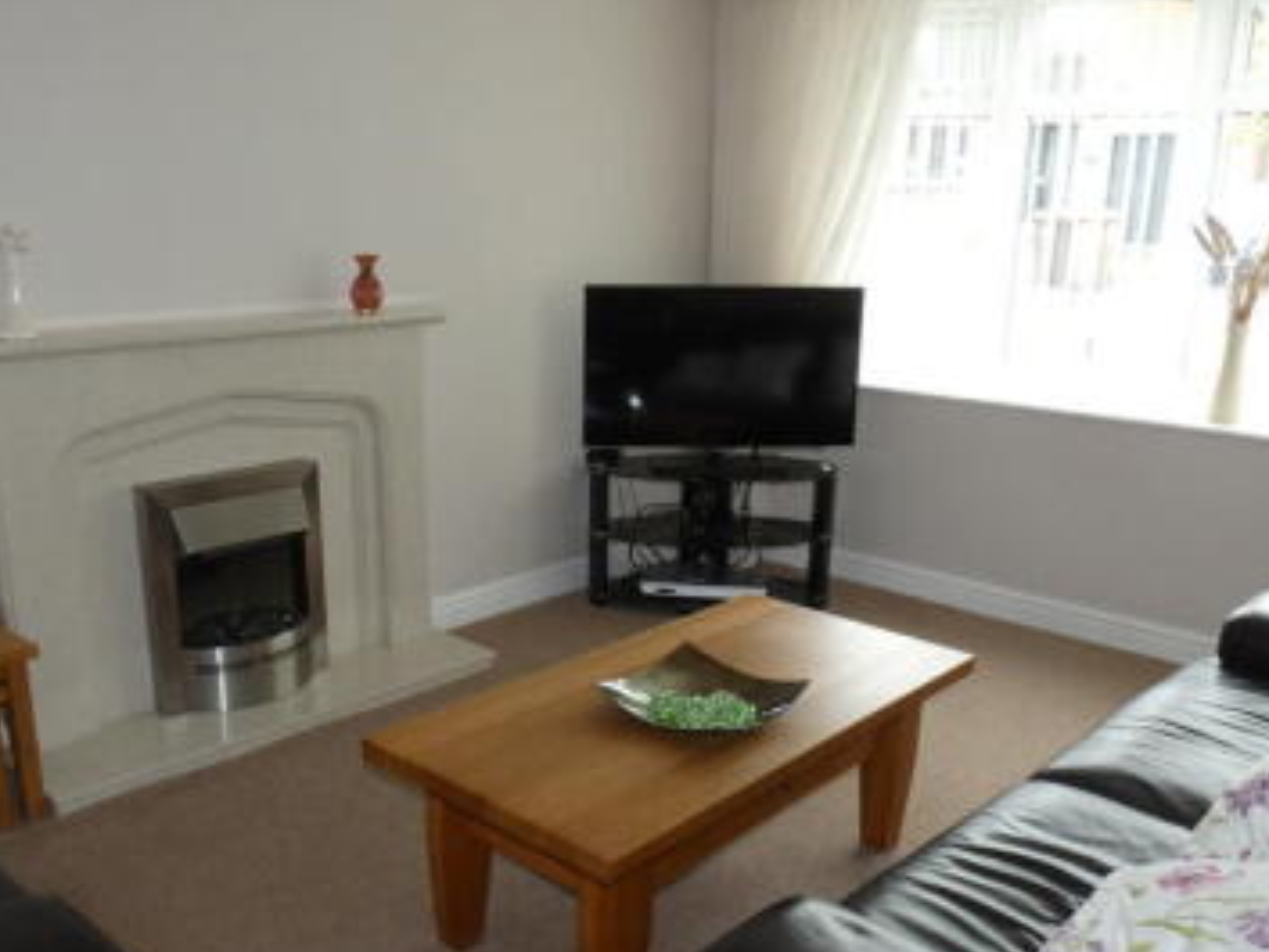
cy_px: 577
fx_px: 1210
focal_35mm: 33
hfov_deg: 55.2
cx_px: 573
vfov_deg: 42.7
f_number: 2.8
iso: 200
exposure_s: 1/60
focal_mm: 3.6
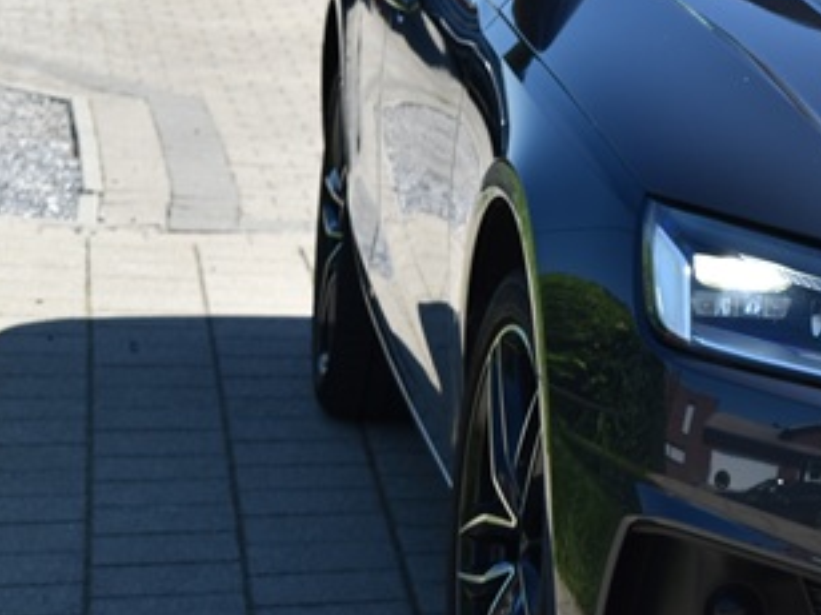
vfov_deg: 6.9
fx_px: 5099
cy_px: 192
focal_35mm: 215
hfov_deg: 9.0
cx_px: 1229
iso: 100
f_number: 6.3
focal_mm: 46
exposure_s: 1/320
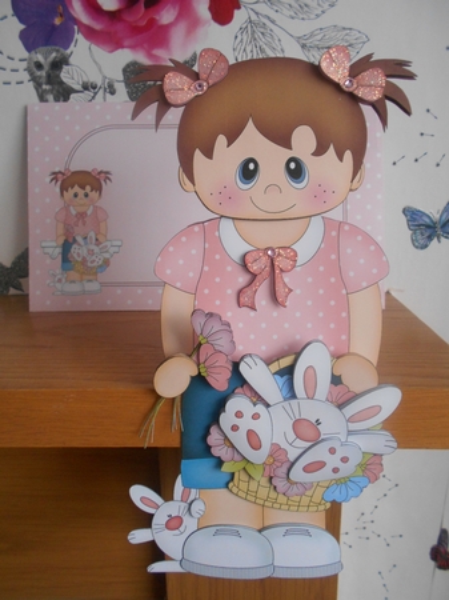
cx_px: 224
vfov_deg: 67.3
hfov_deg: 53.0
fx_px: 450
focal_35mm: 26
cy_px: 300
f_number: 3.2
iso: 400
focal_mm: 4.6
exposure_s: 1/25
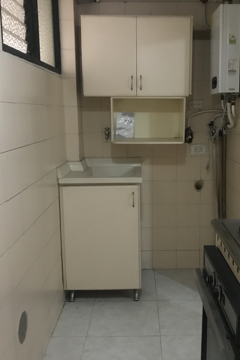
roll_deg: +1.0
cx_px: 157
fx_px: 390
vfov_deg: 49.6
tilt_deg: -7.1
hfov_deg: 33.9
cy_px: 180
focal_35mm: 39
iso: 100
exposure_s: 1/9
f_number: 1.8
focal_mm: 3.99
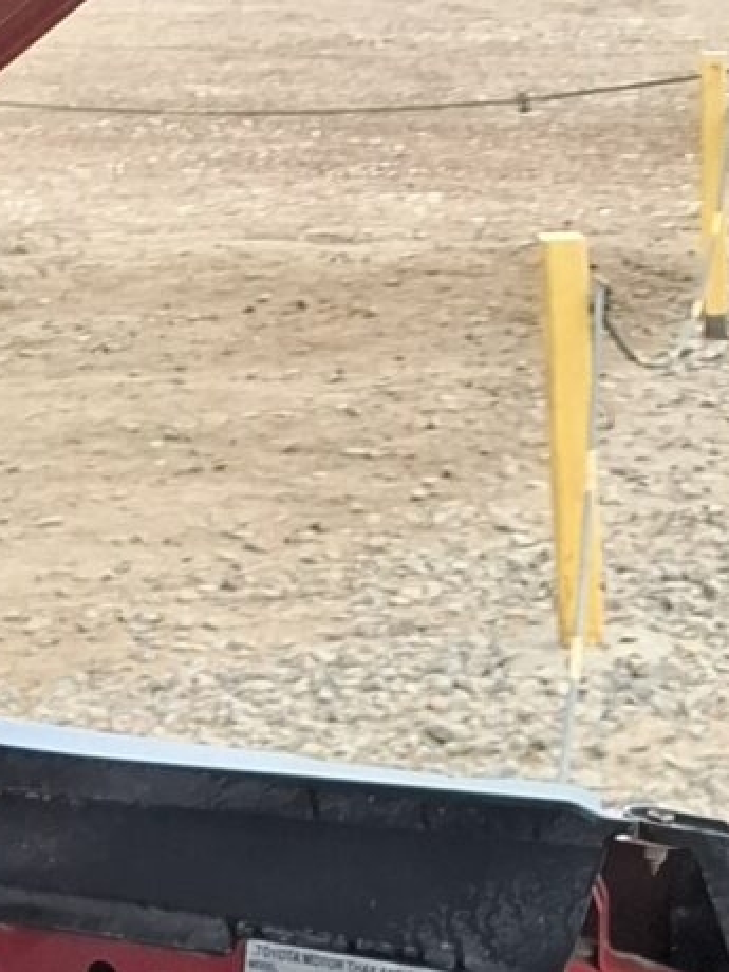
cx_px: 718
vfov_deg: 12.0
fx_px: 3594
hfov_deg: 11.5
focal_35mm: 128
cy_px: 2434
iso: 50
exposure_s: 1/420
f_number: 1.8
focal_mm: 5.54
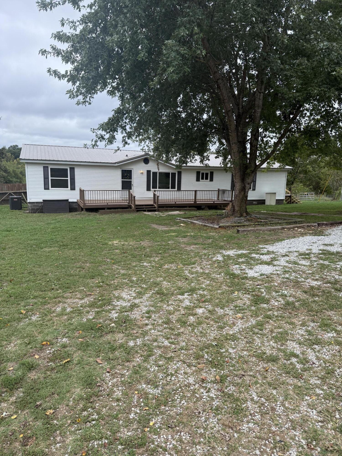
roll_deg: -1.7
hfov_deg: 56.8
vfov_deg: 71.6
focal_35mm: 24
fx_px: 316
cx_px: 171
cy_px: 228
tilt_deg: -9.8
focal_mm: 6.76
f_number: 1.78
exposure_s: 1/1385
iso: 100
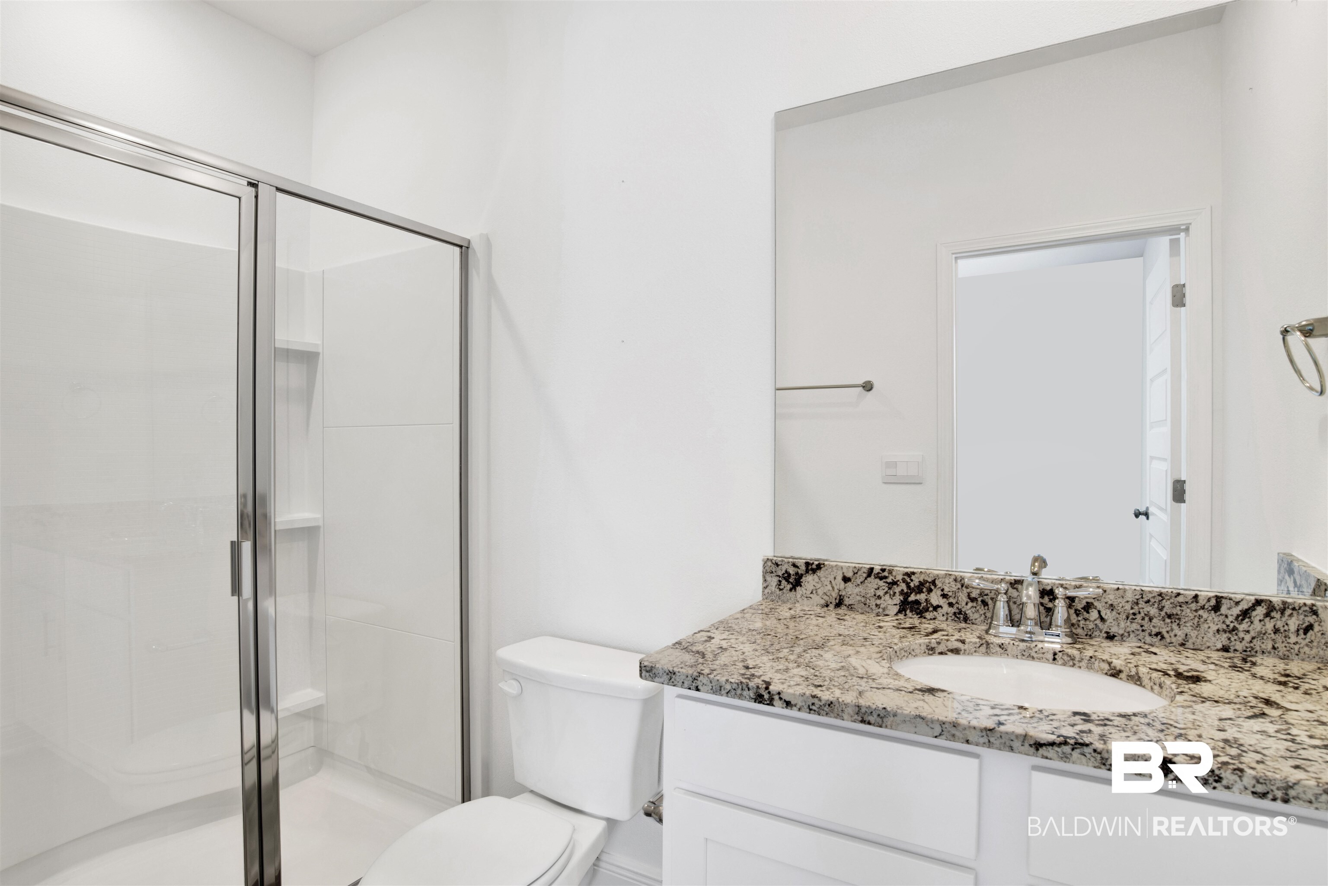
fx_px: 664
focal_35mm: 18
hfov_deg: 90.0
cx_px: 664
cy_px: 443
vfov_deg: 67.4
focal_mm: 18
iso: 200
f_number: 11
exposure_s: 1/2.5
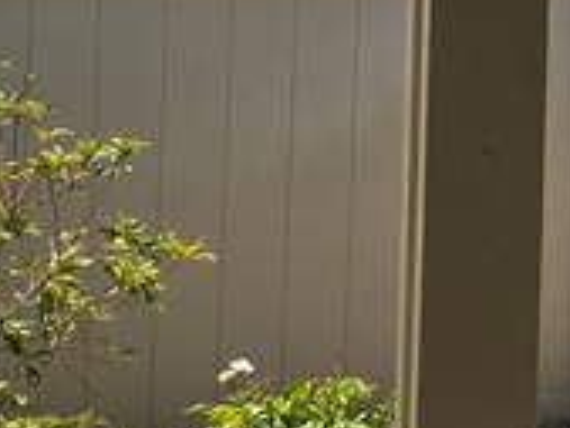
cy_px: -142
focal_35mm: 139
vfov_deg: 10.4
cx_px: 1670
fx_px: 2290
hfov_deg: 10.4
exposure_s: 1/1659
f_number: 1.8
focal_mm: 5.4
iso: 25
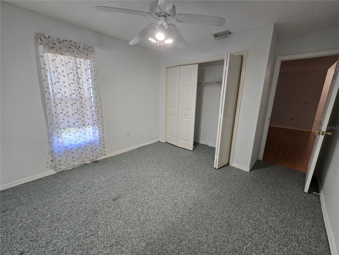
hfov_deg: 106.2
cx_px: 170
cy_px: 128
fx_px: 127
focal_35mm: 13
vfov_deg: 89.9
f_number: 2.2
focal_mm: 2.2
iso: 125
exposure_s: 1/60
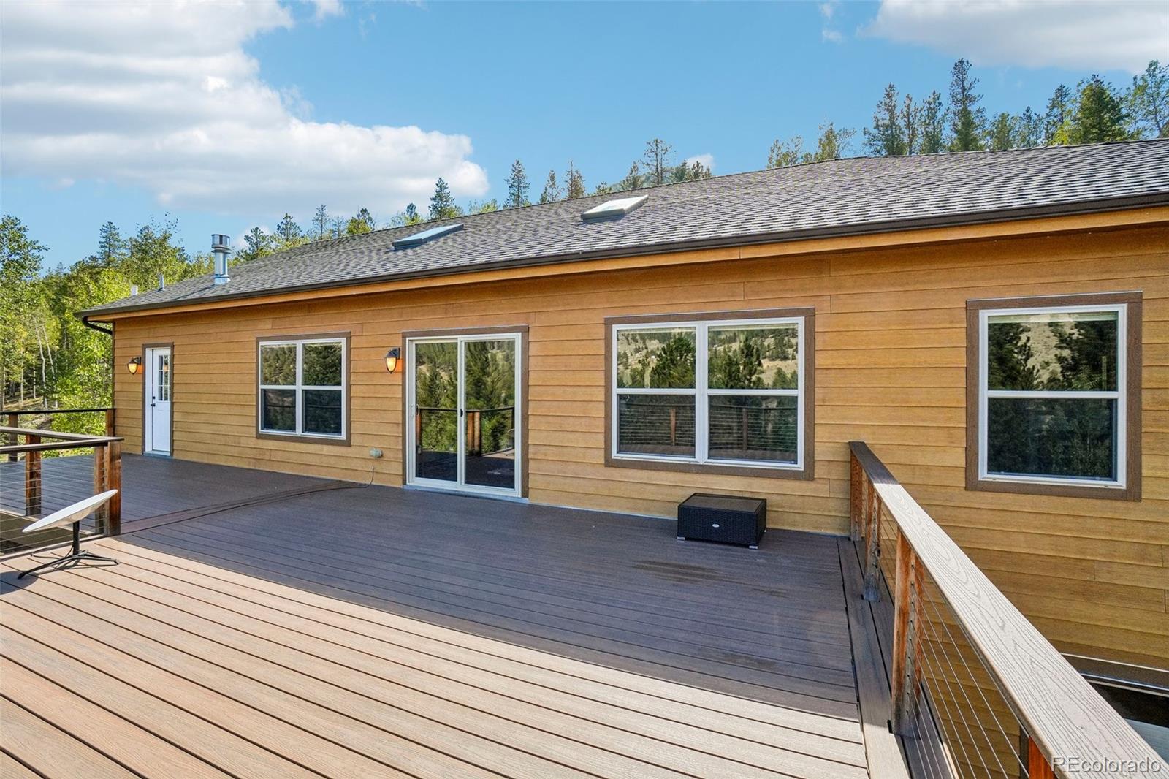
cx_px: 584
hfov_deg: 100.4
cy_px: 390
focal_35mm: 15
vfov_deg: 77.3
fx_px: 487
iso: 400
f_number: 8
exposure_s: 1/640
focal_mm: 10
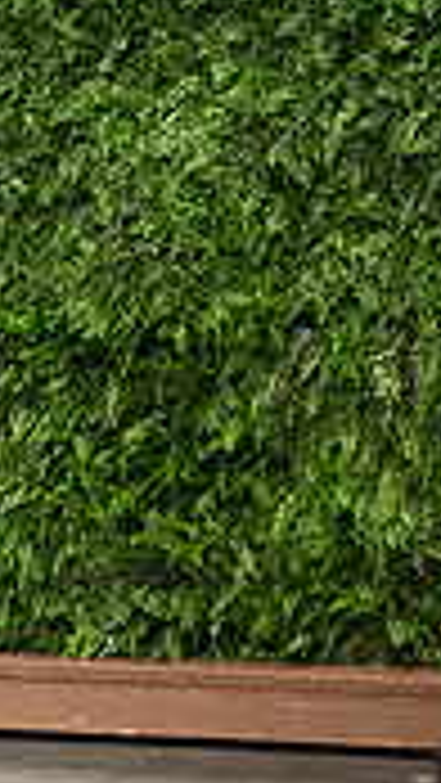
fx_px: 19564
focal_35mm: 942
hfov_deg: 1.3
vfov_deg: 2.3
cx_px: -724
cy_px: 122
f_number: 6.3
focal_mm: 270
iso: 4000
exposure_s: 1/160
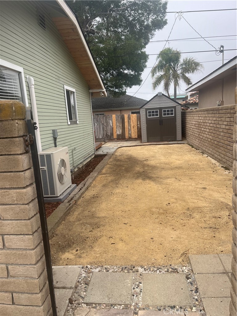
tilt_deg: -10.7
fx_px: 237
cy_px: 158
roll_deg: -0.3
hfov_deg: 53.1
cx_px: 118
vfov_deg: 67.3
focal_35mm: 26
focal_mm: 5.1
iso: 50
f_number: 1.6
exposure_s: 1/1802
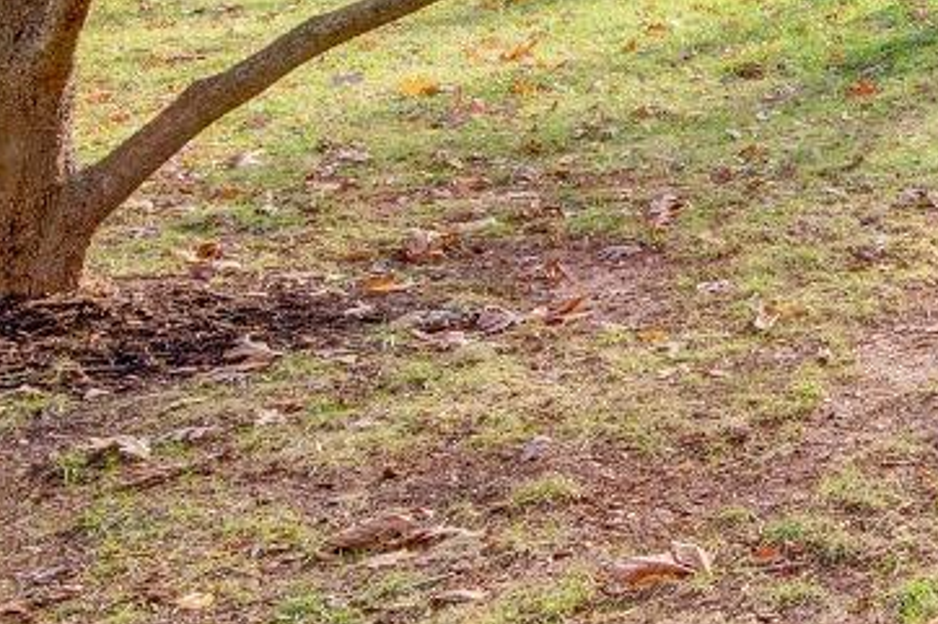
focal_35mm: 58
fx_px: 1510
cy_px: -66
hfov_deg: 19.8
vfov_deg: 22.1
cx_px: 1835
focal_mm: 14
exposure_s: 1/100
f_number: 8
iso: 200
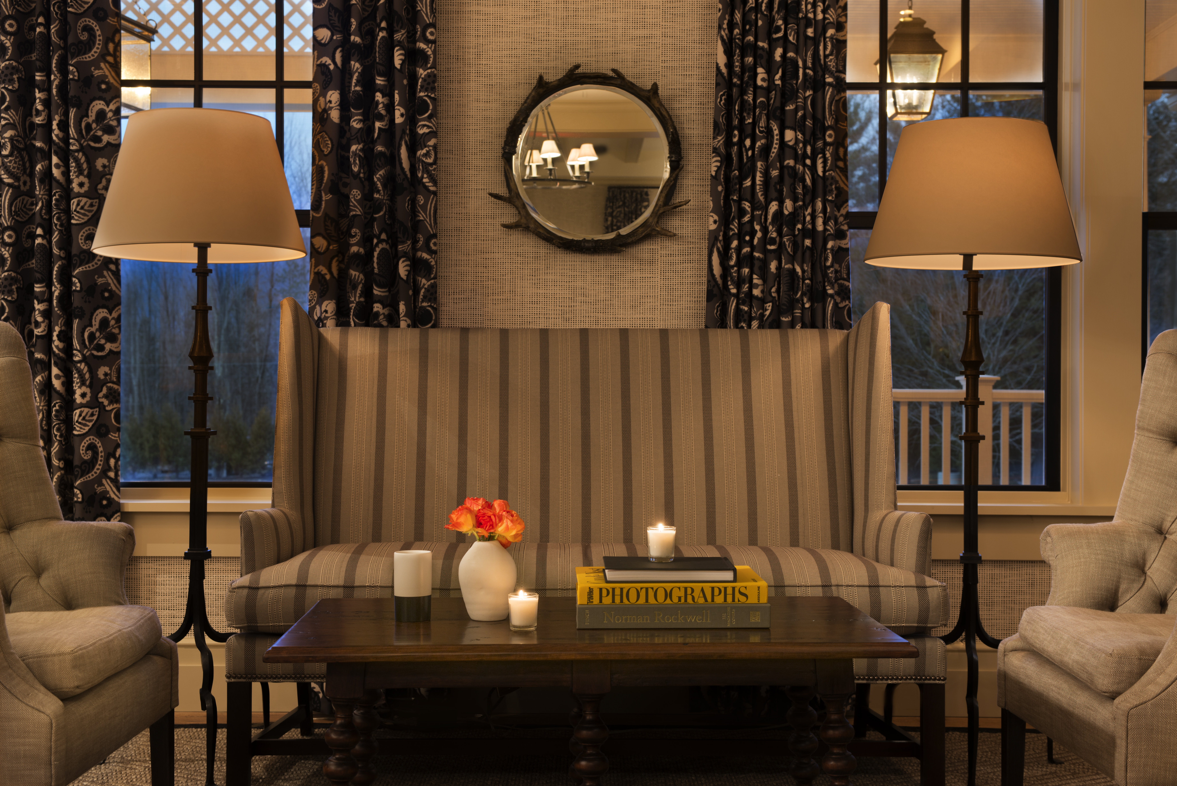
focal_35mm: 48
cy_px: 393
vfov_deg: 28.1
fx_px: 1570
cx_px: 588
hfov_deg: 41.1
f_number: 8
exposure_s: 1.3
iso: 100
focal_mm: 48
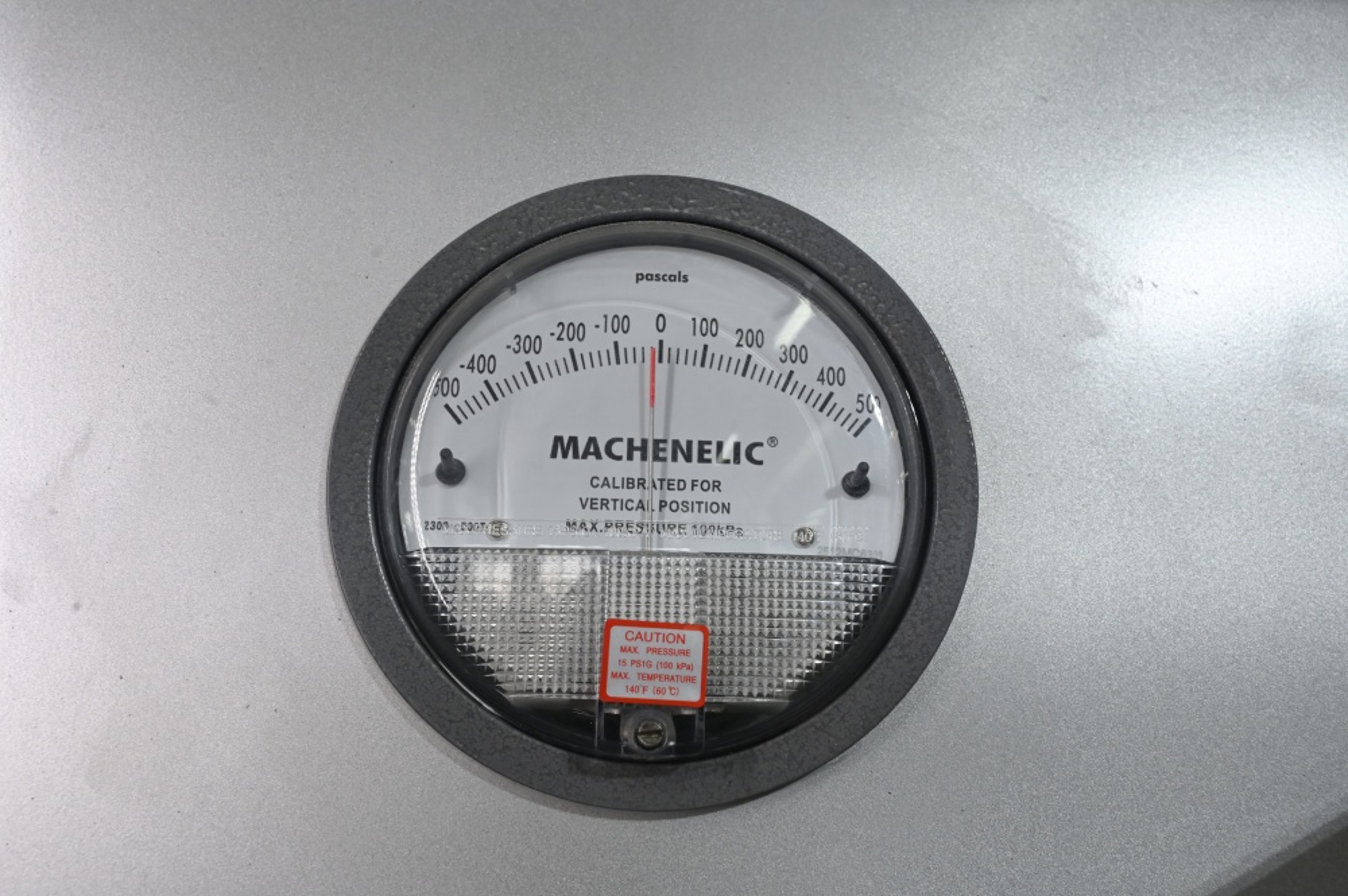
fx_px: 1291
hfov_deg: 55.1
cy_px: 448
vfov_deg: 38.3
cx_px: 674
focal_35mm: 34
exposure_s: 1/125
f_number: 10
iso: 1400
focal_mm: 34.5
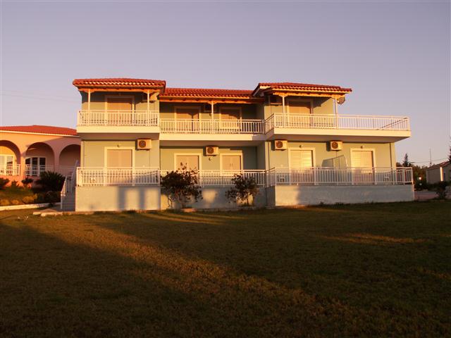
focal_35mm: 35
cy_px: 169
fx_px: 456
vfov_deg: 40.7
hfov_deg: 52.6
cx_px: 226
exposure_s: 1/125
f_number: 5
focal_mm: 5.86
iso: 50
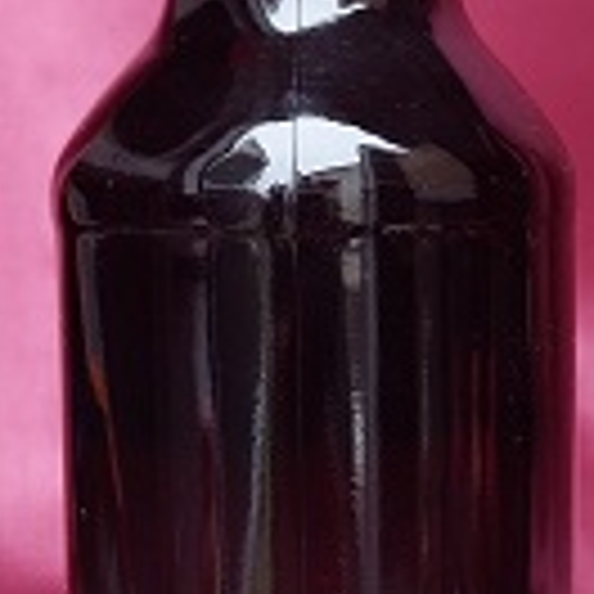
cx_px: 484
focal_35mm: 87
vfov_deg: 19.9
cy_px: 324
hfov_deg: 19.7
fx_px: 1689
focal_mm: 4
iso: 80
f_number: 1.8
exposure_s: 1/50
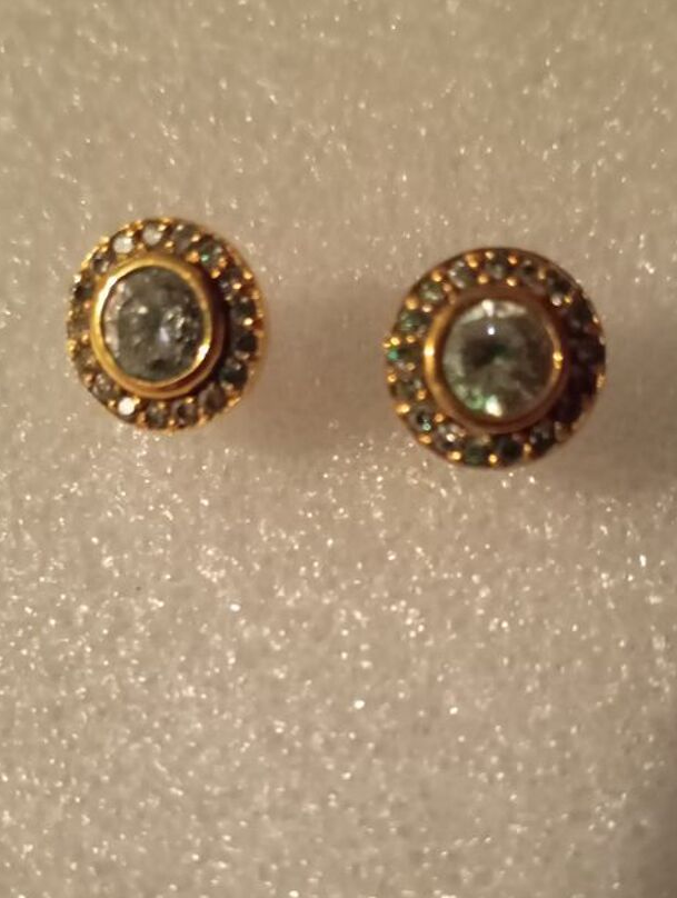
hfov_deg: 31.6
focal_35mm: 46
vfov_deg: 40.8
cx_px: 352
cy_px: 578
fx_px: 1196
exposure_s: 1/16.7
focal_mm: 4.27
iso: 2837
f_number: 1.8
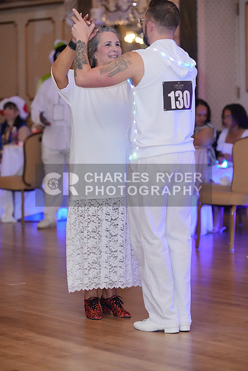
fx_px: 1239
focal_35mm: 120
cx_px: 124
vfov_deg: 17.1
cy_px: 186
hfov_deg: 11.4
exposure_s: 1/250
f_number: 3.2
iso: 8000
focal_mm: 120
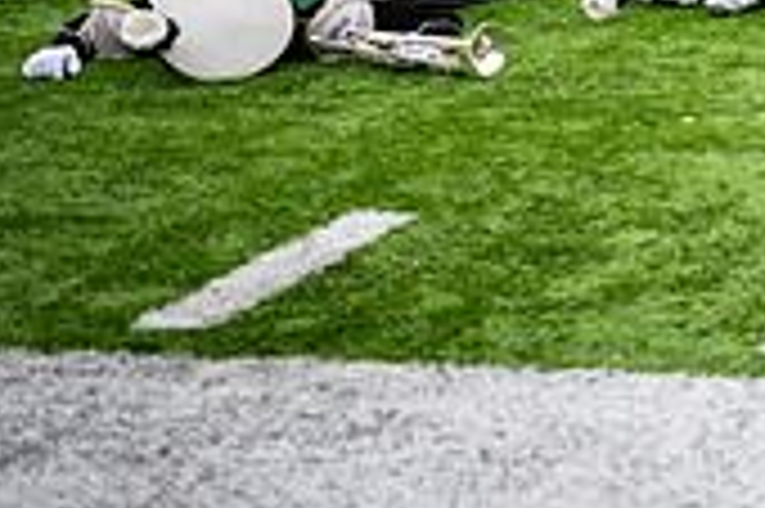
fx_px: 1741
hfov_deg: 20.4
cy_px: -191
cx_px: 1220
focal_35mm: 82
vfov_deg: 15.6
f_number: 2.8
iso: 100
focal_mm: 24
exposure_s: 1/500
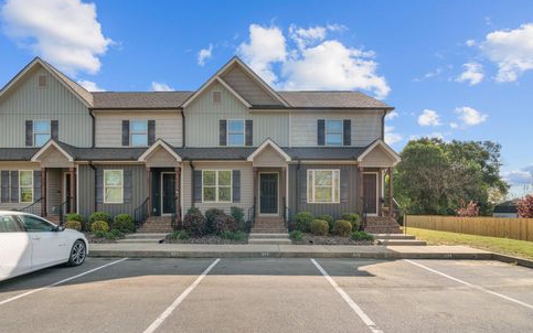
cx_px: 264
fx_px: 276
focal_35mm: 19
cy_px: 177
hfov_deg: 88.0
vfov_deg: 62.2
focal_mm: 18
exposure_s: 1/400
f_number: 8
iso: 250
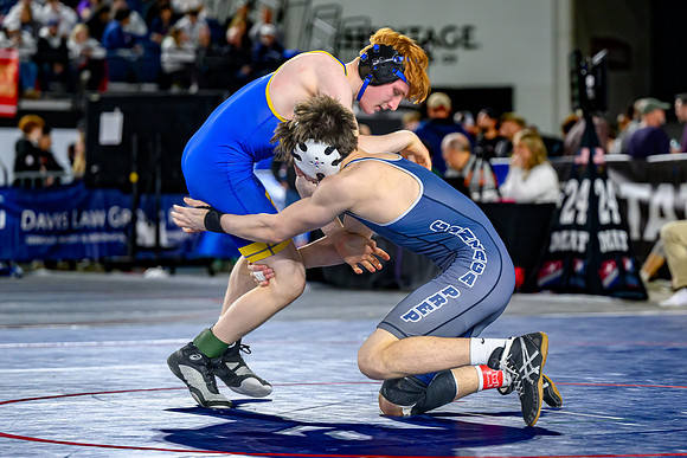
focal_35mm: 138
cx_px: 463
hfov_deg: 14.8
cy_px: 224
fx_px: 2641
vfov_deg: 9.9
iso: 2000
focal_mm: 96
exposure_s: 1/800
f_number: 2.8
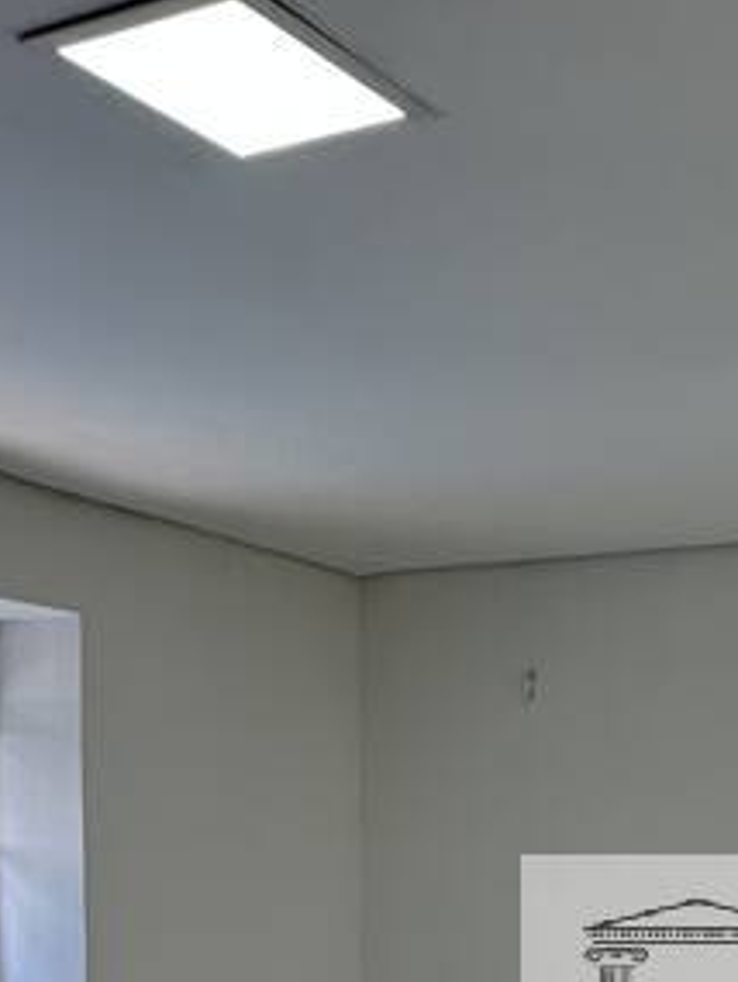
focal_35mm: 53
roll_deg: -1.4
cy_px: 1003
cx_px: 869
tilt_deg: -2.5
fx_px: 1505
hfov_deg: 25.0
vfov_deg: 32.9
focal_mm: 2.22
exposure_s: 1/121
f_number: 2.2
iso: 40
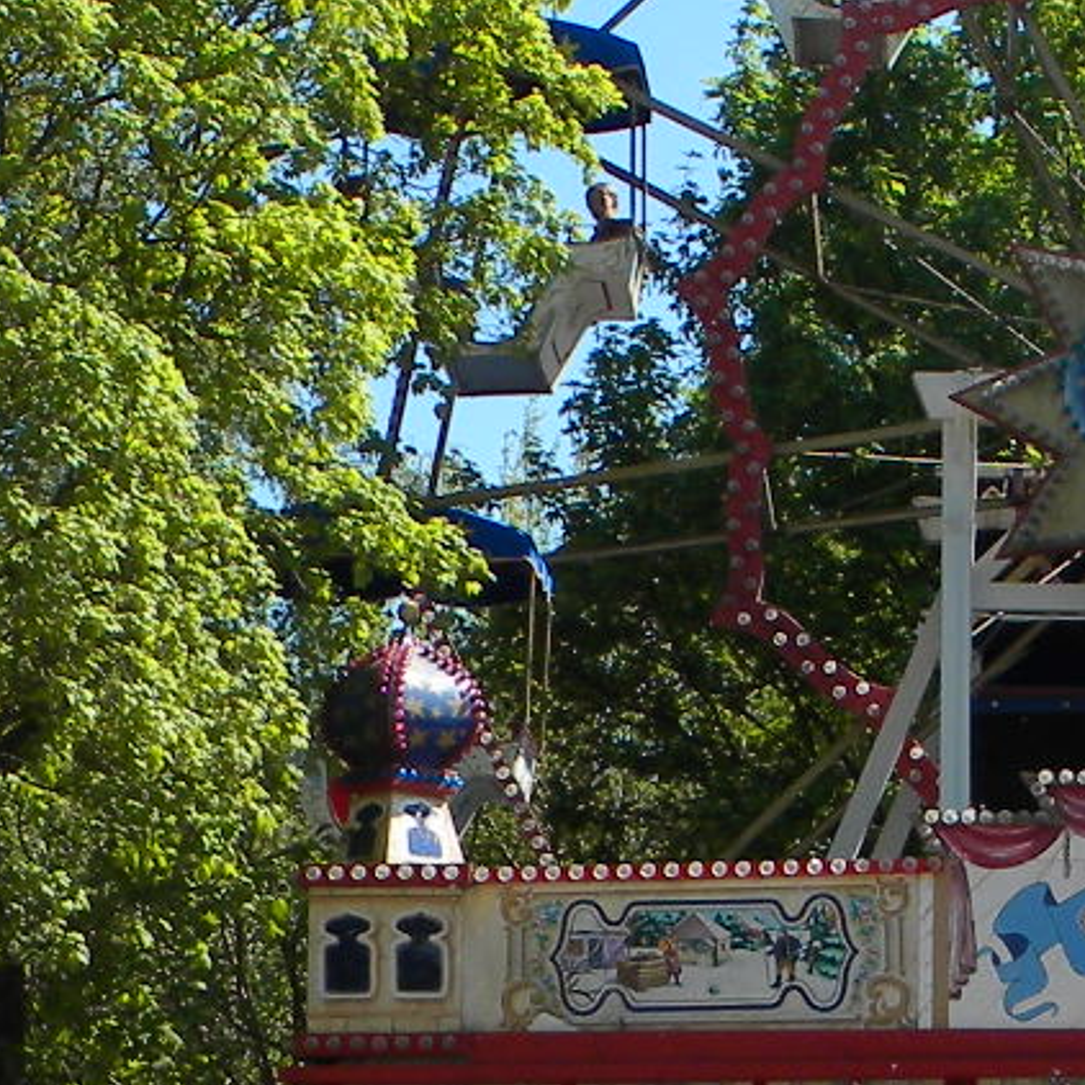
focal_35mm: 120
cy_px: 838
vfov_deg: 14.5
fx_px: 4255
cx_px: 1255
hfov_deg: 14.1
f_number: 3.5
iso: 80
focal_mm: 5
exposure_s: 1/648
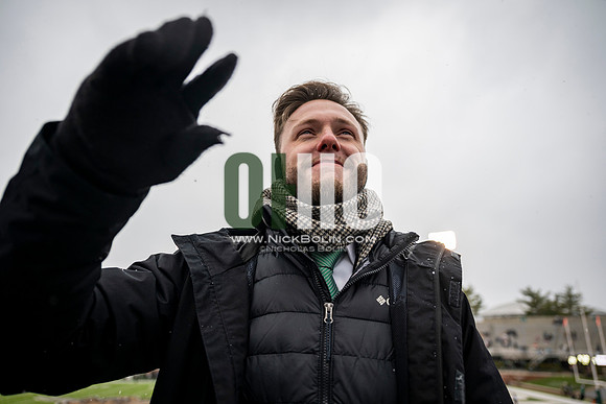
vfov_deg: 53.2
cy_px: 202
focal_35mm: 24
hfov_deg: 73.7
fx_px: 404
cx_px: 303
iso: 160
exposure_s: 1/500
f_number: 2.8
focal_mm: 24
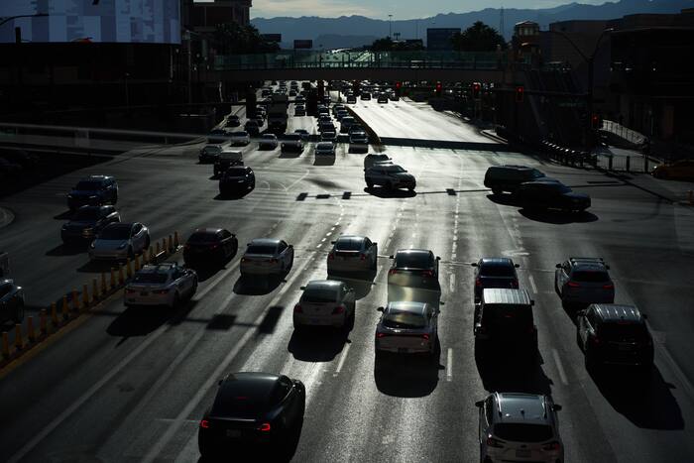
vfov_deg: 24.6
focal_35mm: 55
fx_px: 1060
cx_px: 347
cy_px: 232
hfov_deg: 36.2
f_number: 5.6
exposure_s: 1/10000
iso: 250
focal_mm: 55
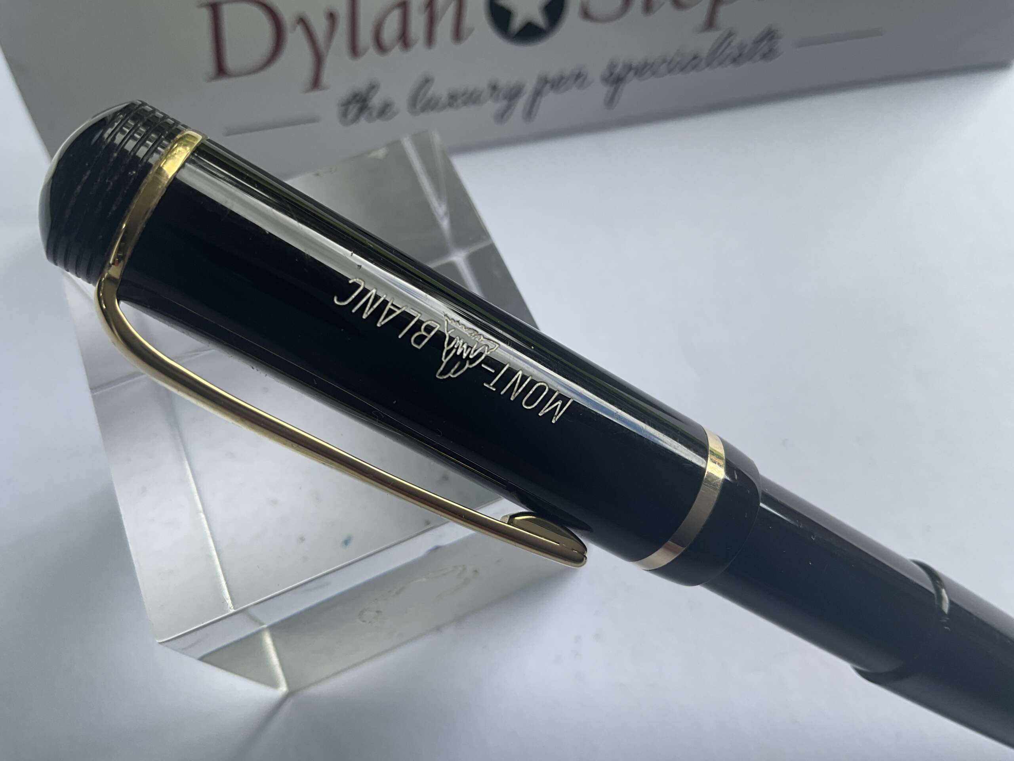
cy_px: 380
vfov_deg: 48.2
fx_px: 849
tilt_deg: -65.4
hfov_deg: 61.7
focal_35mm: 29
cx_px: 507
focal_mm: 3
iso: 20
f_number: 1.8
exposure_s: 1/142
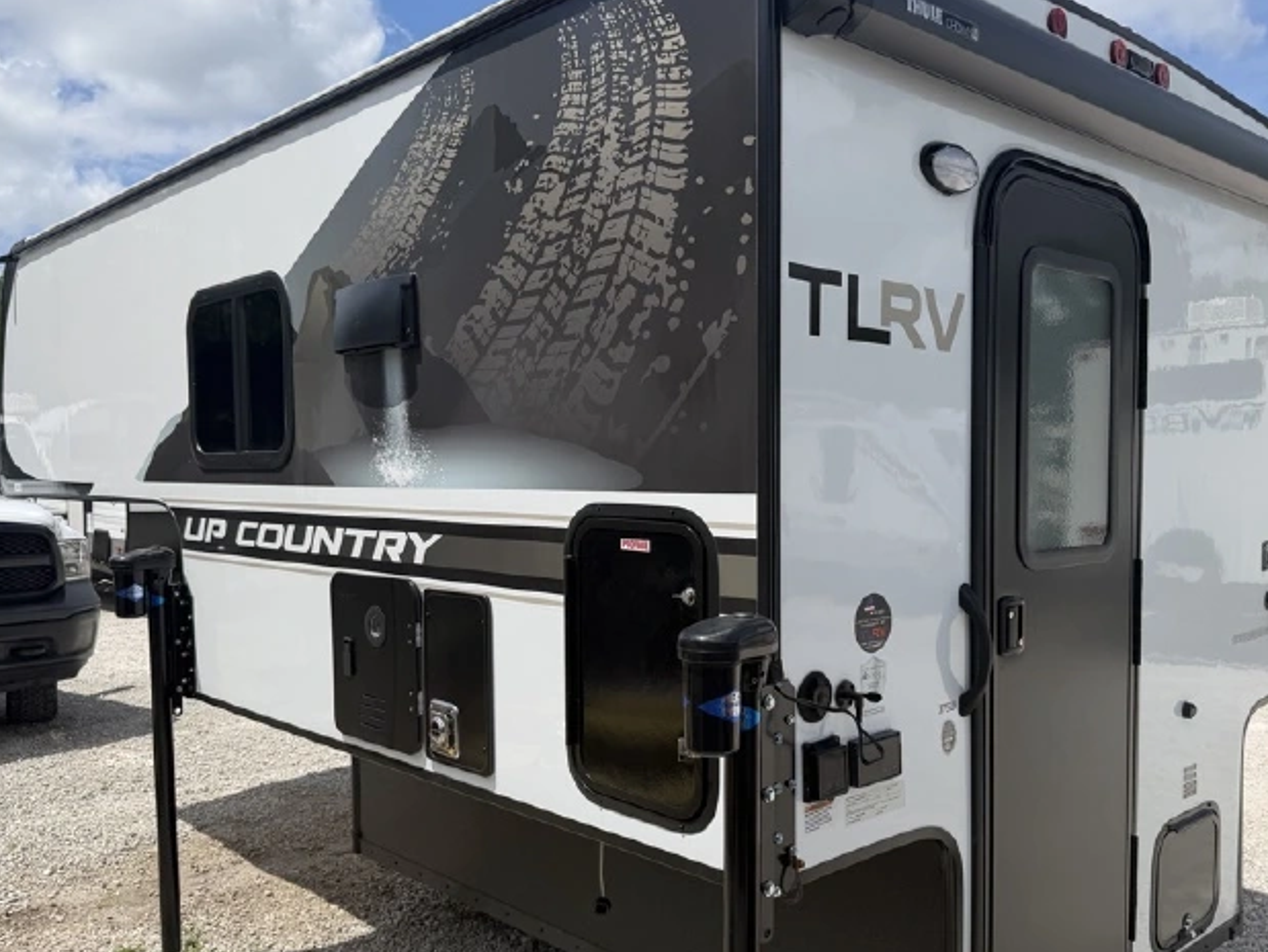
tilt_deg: +0.1
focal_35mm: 31
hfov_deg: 58.2
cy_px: 528
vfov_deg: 45.4
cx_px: 705
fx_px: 1136
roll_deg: -2.1
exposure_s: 1/7353
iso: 80
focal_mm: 6.76
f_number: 1.78
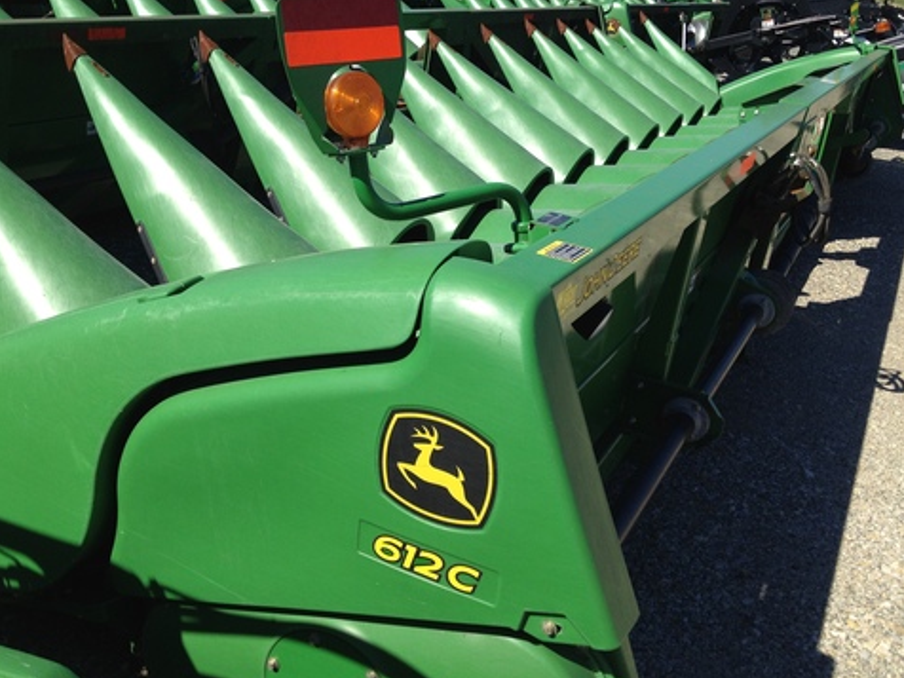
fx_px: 1045
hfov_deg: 46.8
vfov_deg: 35.9
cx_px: 422
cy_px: 319
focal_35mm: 40
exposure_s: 1/1534
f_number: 2.4
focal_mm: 4.28
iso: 64
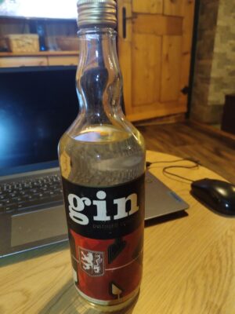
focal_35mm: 29
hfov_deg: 48.2
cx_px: 118
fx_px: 262
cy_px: 157
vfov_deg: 61.7
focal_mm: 4.75
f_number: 1.8
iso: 1099
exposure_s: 1/16.7
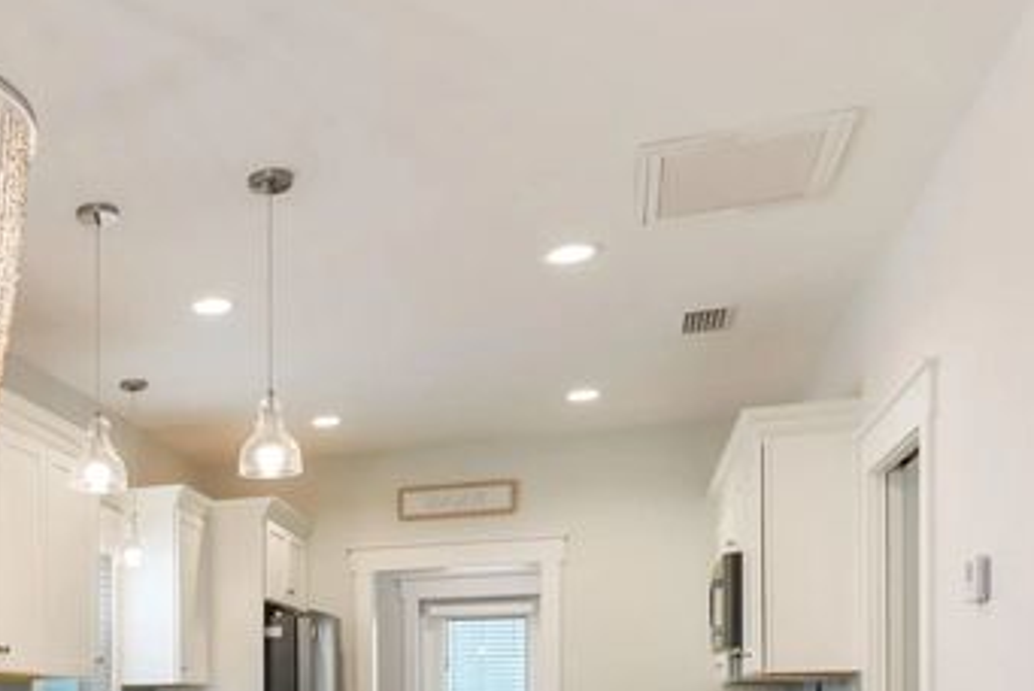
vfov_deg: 29.6
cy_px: 708
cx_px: 27
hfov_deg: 41.1
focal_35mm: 42
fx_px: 1207
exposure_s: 1/3
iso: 320
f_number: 8
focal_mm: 14
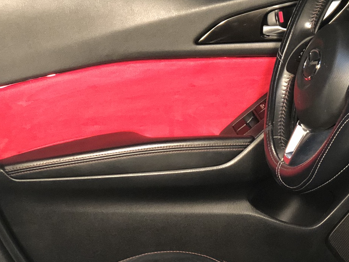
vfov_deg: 11.8
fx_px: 1260
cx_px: 312
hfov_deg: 15.6
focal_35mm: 125
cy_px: 171
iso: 640
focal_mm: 6.6
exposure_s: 1/60
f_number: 2.8
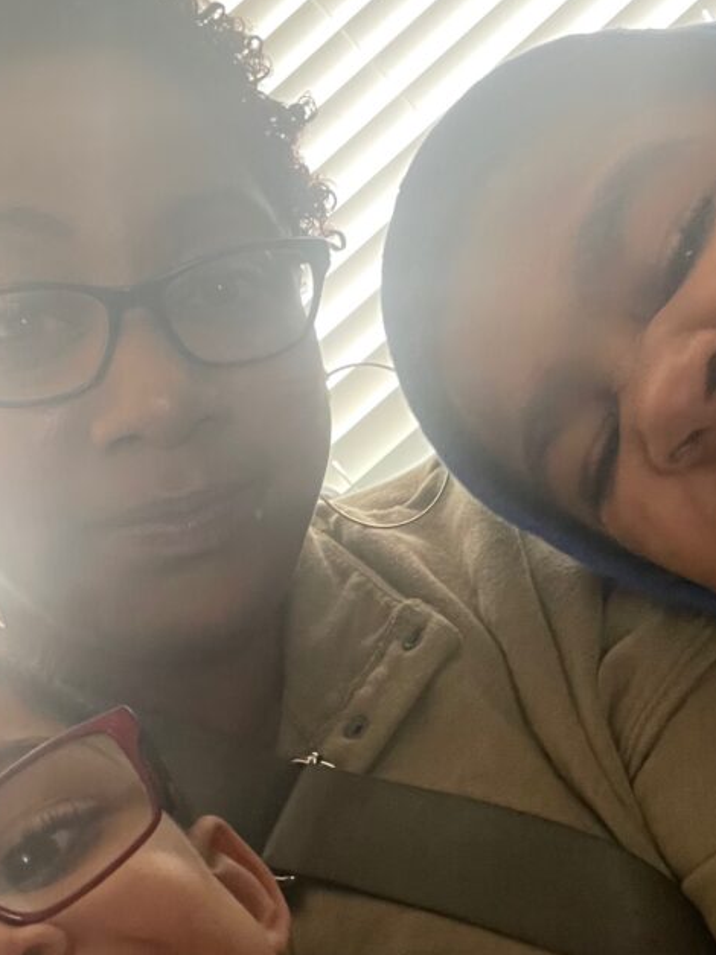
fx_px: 1352
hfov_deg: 29.7
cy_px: 553
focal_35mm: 49
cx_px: 373
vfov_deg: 38.8
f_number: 2.2
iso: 400
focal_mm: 2.71
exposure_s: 1/30
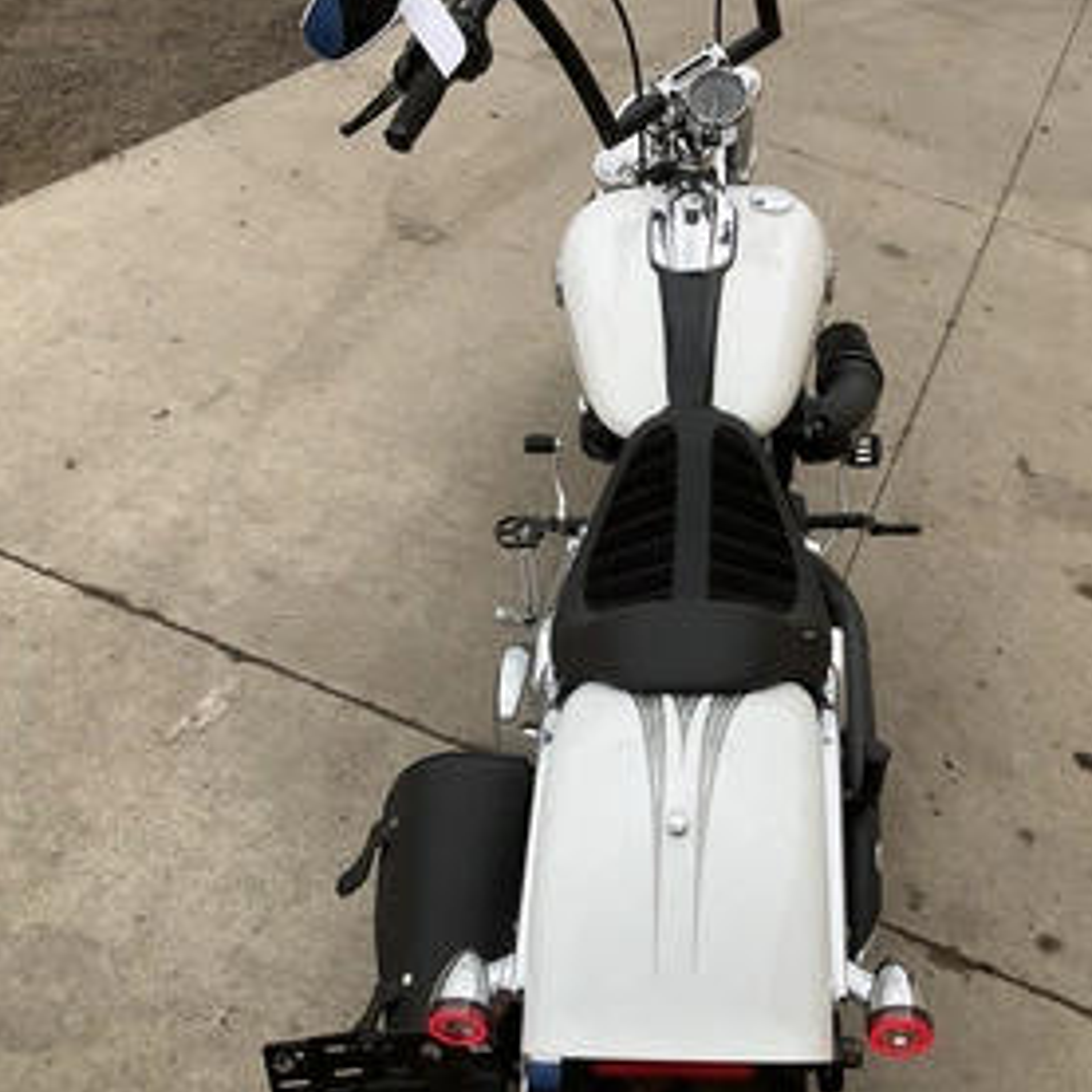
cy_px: 556
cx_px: 650
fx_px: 1321
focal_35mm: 37
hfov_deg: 44.7
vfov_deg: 44.9
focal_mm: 3
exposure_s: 1/367
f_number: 1.8
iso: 25
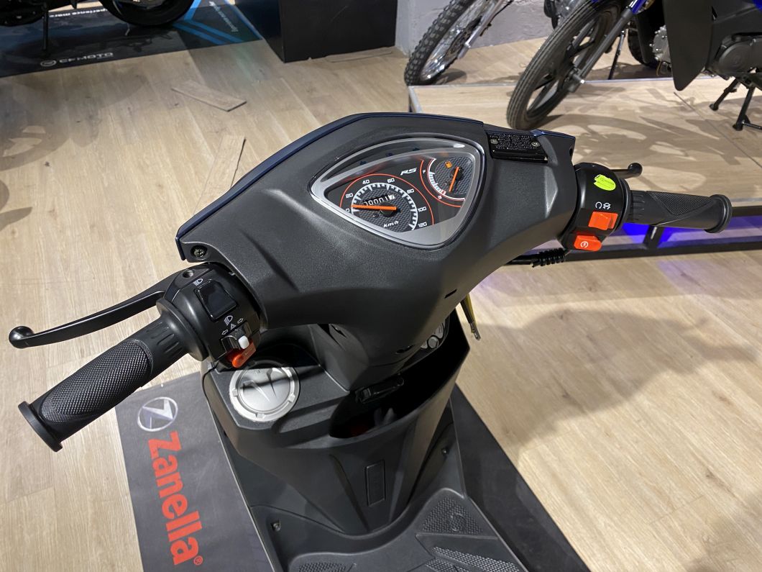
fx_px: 572
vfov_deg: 53.1
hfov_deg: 67.3
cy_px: 286
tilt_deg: -43.4
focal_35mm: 26
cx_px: 381
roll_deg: -1.5
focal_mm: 4.25
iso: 125
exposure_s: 1/50
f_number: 1.8
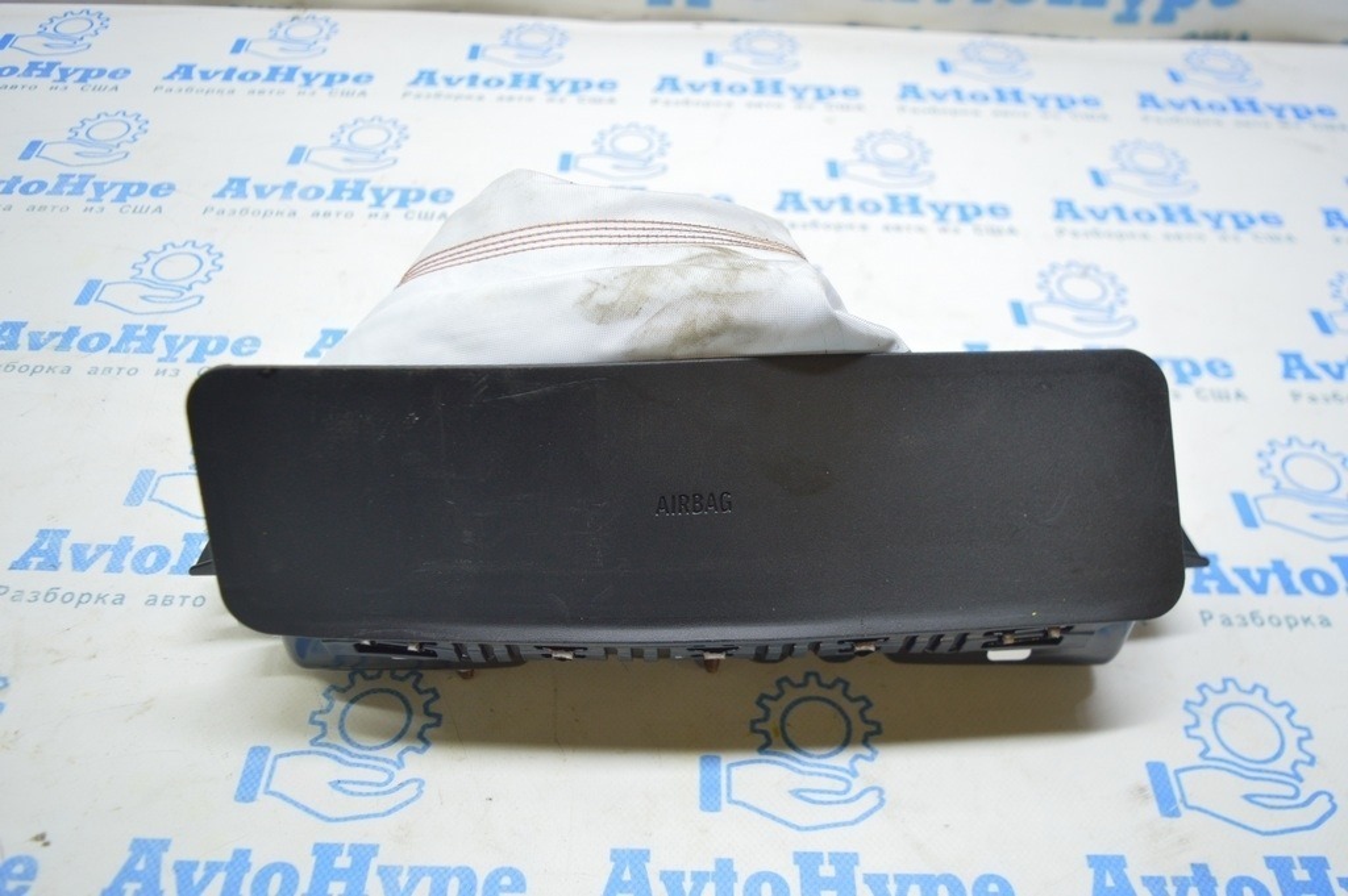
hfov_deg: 62.0
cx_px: 674
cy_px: 448
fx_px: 1122
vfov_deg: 43.5
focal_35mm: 30
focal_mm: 20
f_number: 3.8
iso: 400
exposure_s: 1/40
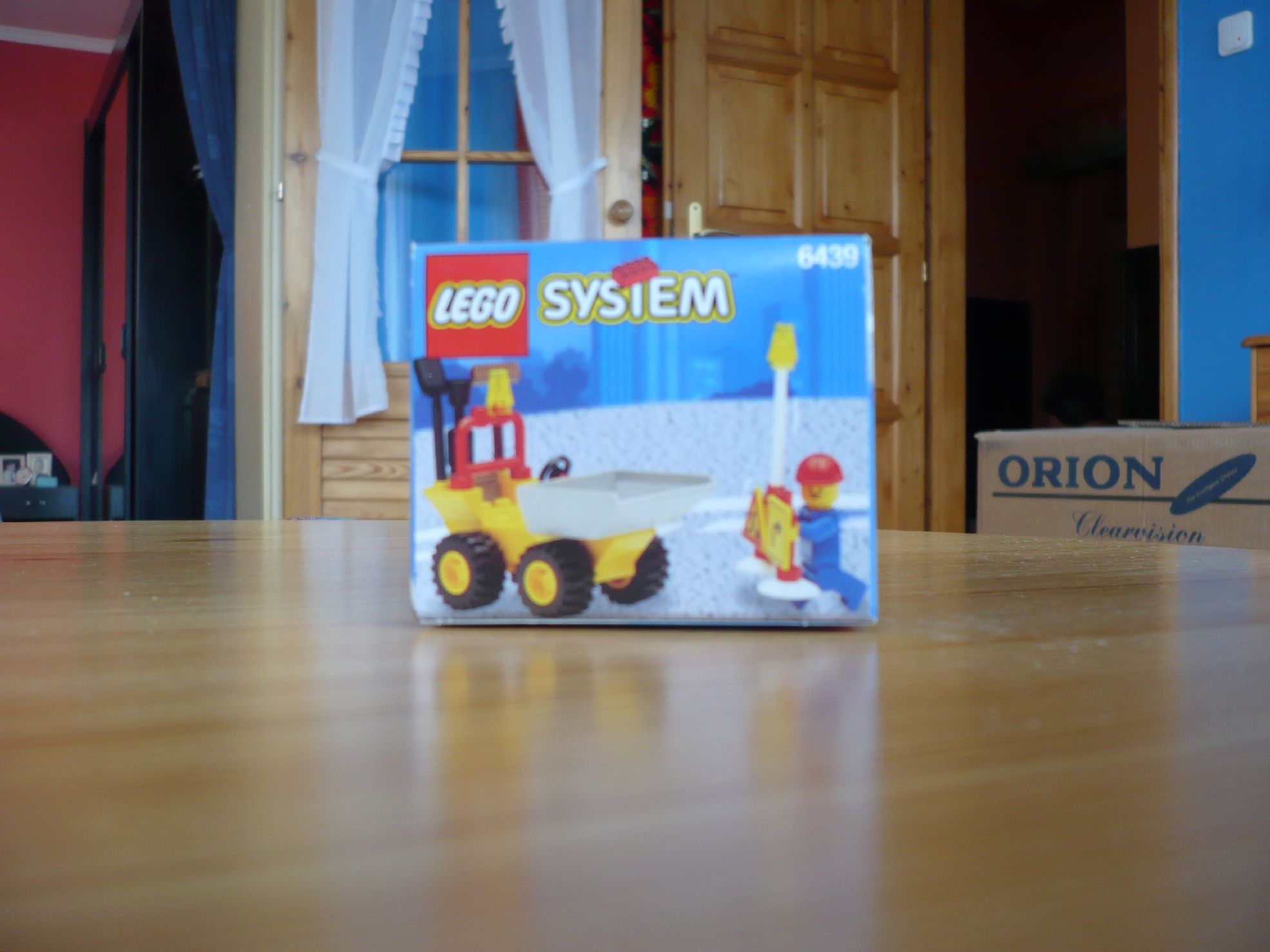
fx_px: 1284
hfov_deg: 52.6
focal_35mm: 35
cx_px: 635
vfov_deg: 40.7
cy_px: 476
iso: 100
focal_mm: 5.8
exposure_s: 1/25
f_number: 2.8
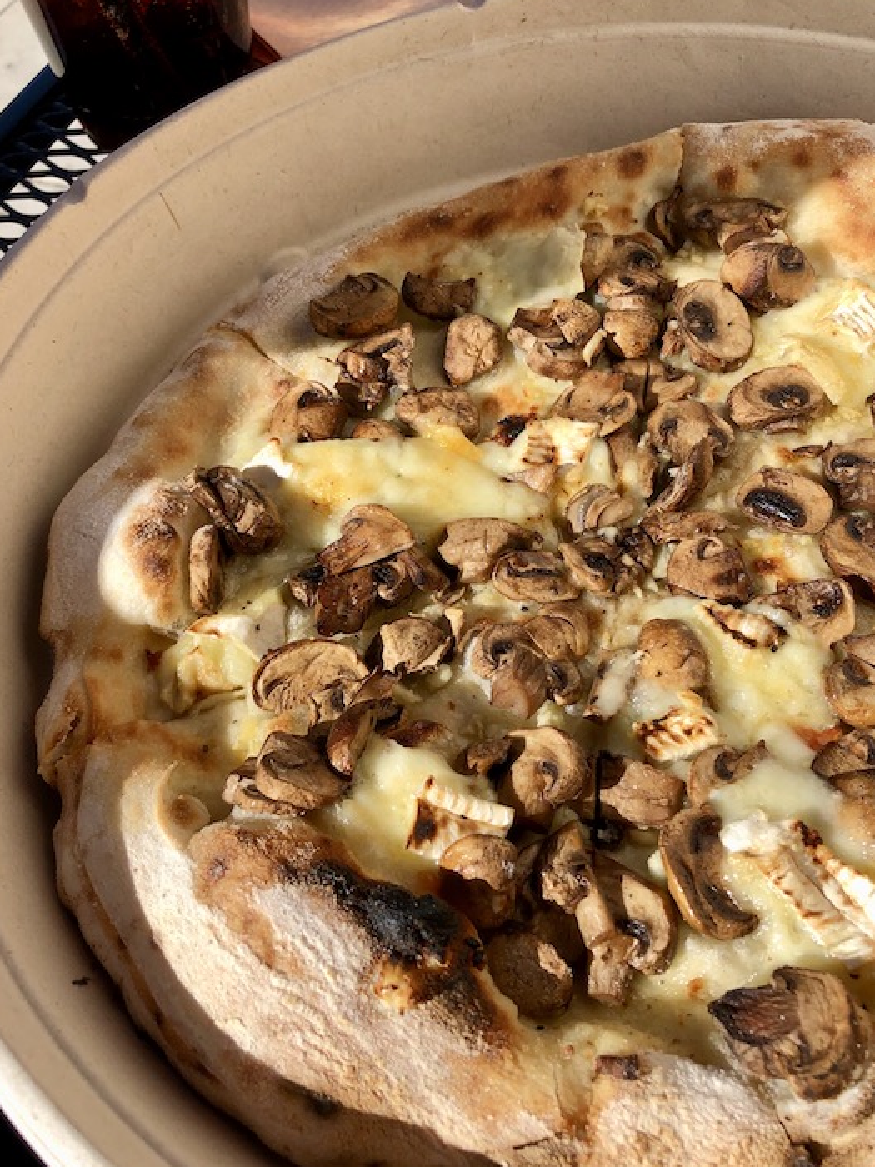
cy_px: 599
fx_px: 1078
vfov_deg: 56.8
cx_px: 432
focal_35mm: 32
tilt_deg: -57.0
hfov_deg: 44.2
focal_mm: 4
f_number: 1.8
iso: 20
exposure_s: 1/2183
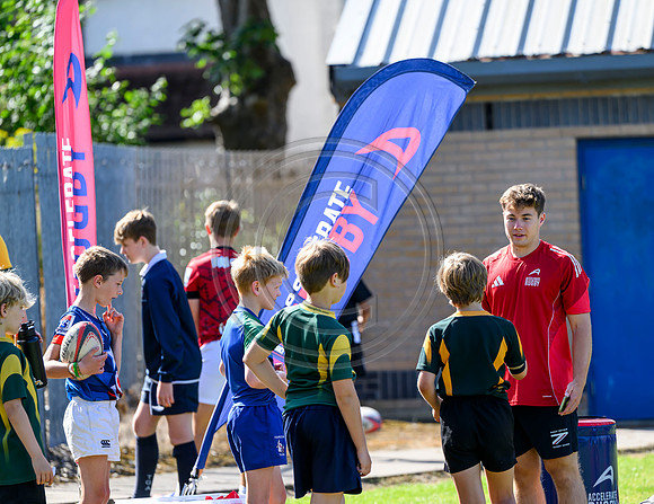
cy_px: 285
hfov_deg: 7.9
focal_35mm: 249
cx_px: 428
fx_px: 4756
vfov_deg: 6.1
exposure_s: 1/1600
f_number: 3.5
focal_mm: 200
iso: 500
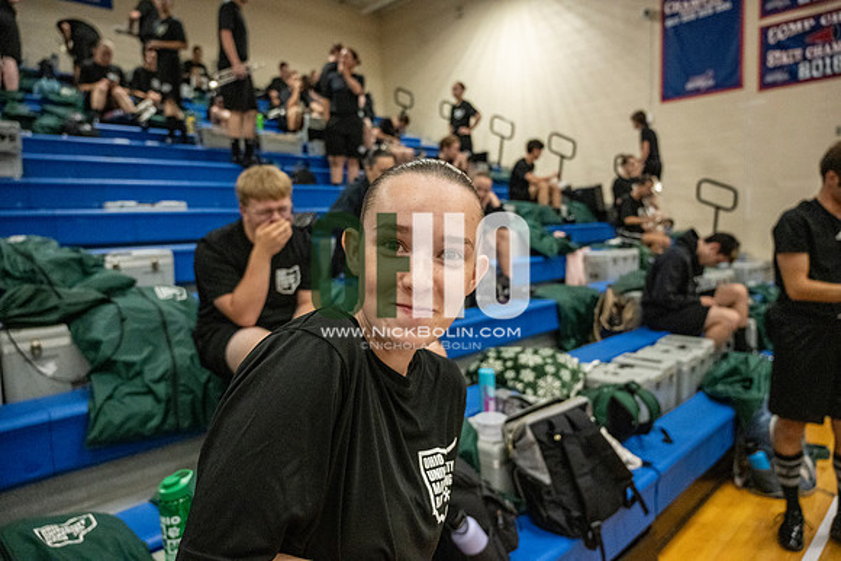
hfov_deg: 73.7
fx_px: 561
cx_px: 420
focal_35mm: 24
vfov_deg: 53.2
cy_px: 280
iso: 8000
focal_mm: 24
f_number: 4
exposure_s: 1/800
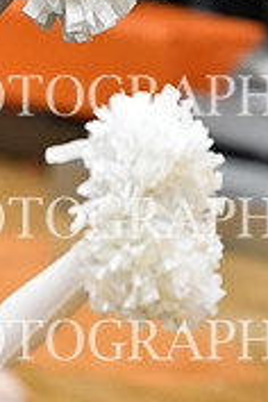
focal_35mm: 981
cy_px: 157
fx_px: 10954
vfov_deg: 2.1
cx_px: -124
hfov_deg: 1.4
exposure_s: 1/800
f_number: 2.8
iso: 4000
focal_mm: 200
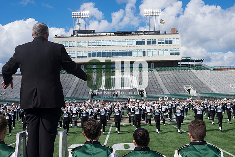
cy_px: 78
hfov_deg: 47.4
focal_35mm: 41
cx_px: 118
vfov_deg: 32.6
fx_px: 268
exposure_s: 1/200
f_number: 13
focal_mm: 27
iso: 200
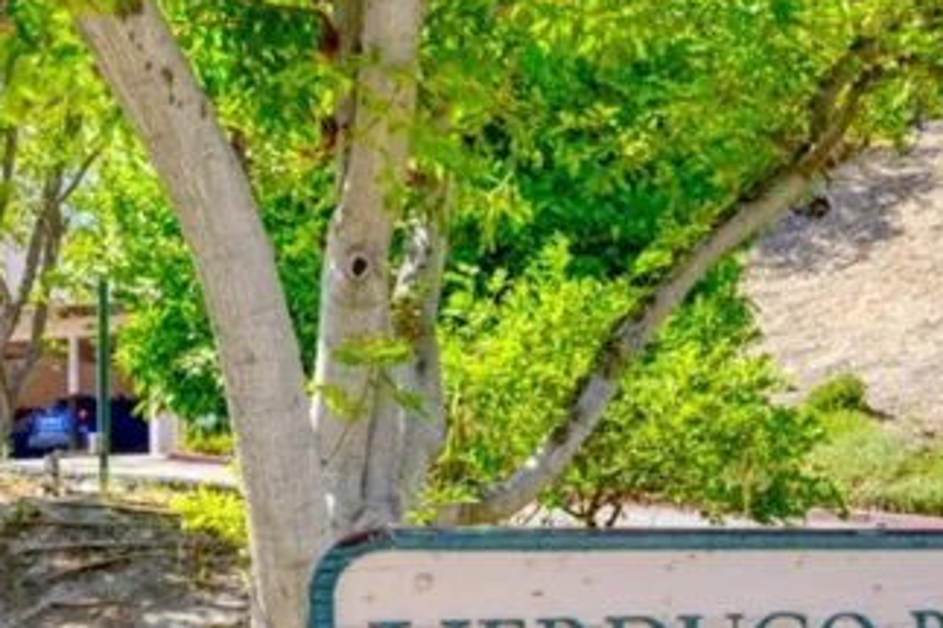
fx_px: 1911
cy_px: 689
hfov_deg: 25.5
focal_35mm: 73
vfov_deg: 18.0
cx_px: 1058
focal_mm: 28
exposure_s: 1/2000
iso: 800
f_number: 5.6
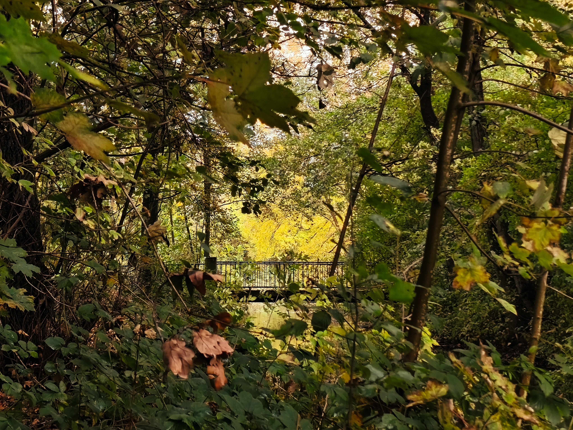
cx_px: 286
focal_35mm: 92
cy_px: 215
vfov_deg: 16.1
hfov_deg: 21.3
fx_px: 1523
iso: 64
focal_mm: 6.18
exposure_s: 1/100
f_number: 1.65
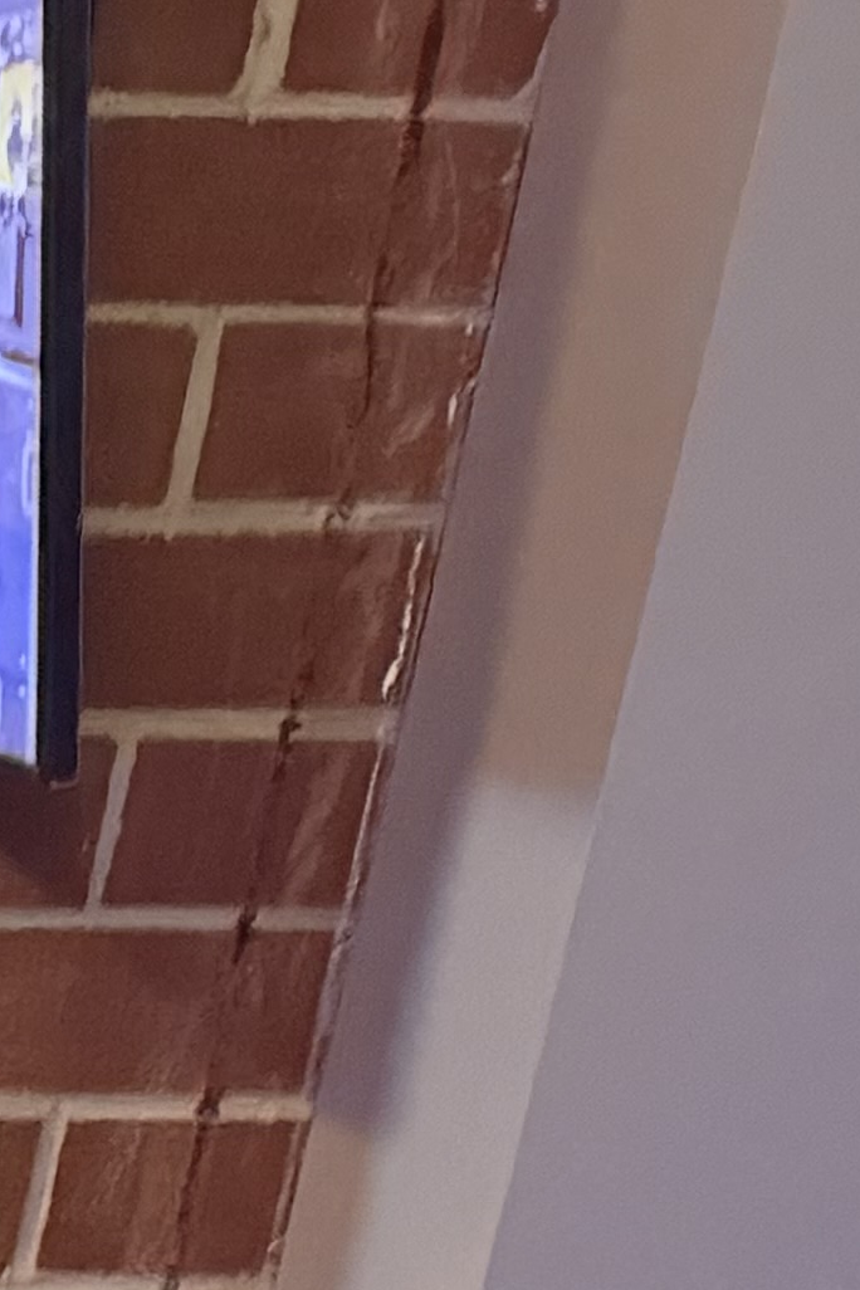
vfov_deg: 13.8
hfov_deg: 7.4
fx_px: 4980
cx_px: -2433
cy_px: 2004
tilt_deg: -22.9
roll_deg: -0.4
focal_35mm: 139
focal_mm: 6.76
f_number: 1.78
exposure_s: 1/30
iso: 1250
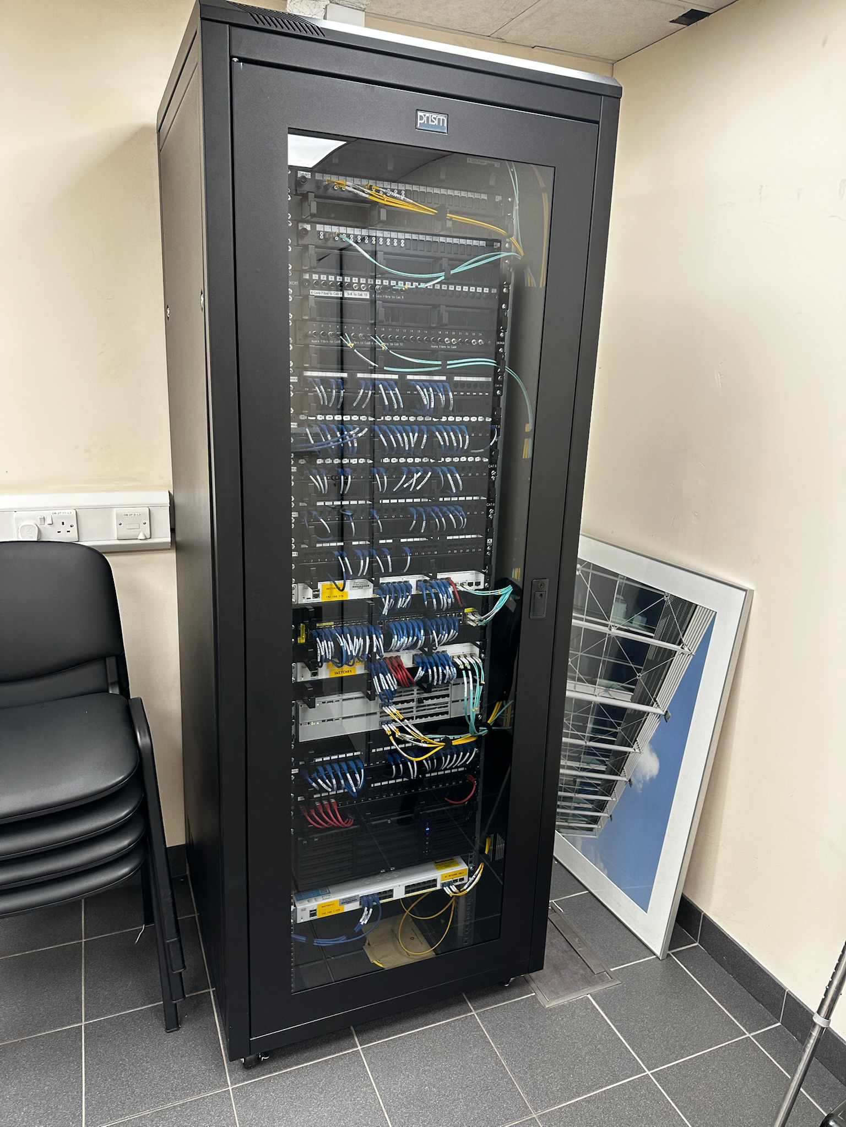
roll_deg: -1.1
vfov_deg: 71.6
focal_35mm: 24
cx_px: 423
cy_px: 564
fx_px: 782
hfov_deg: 56.8
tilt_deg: -14.4
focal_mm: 6.86
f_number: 1.78
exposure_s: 1/50
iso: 125
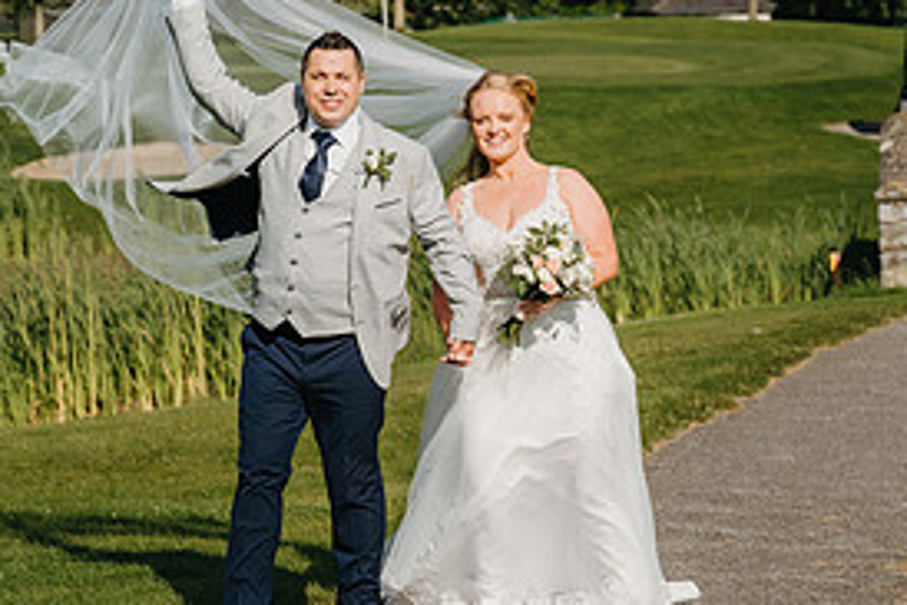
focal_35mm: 159
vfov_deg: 8.6
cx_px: 503
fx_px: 4008
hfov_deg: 12.9
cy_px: 266
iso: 100
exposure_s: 1/1000
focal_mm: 75
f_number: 4.5
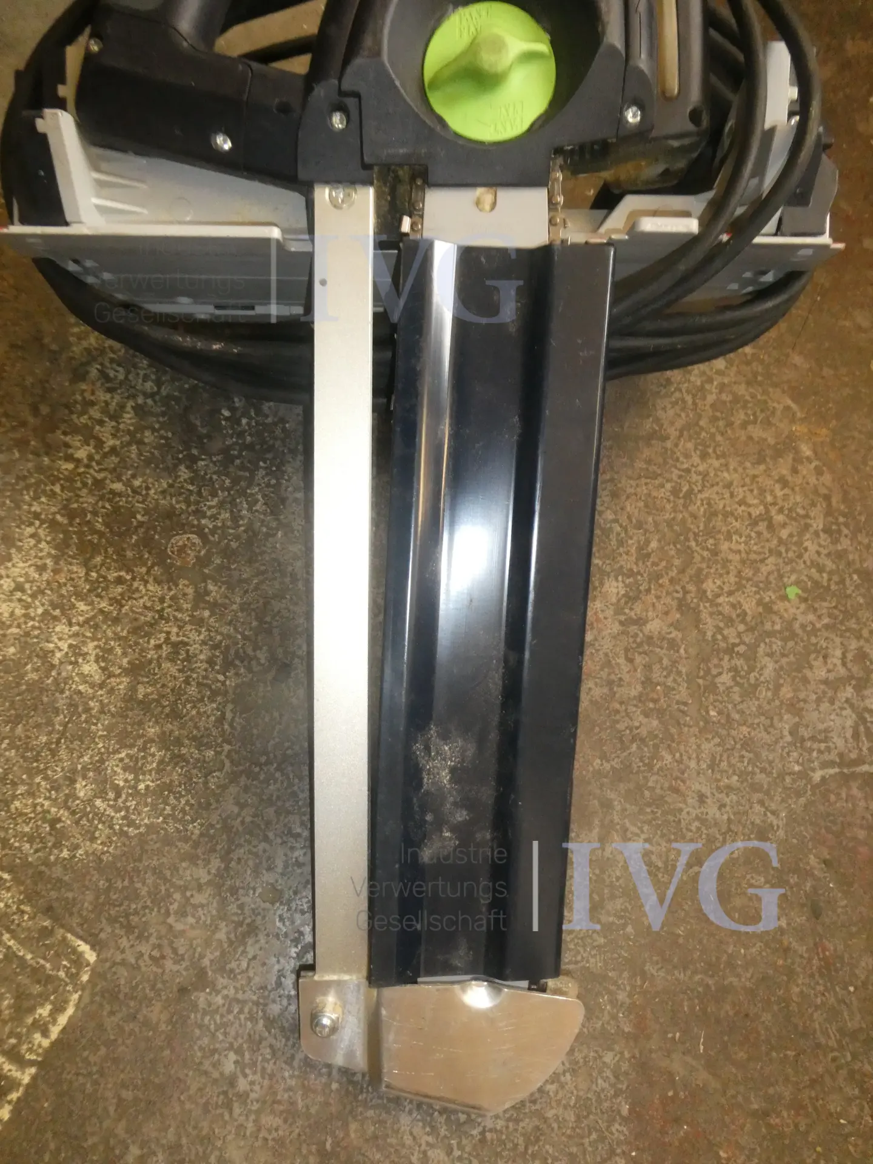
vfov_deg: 71.6
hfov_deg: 56.8
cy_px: 582
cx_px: 436
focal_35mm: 24
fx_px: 807
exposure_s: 1/60
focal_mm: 4.3
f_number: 3.3
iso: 800
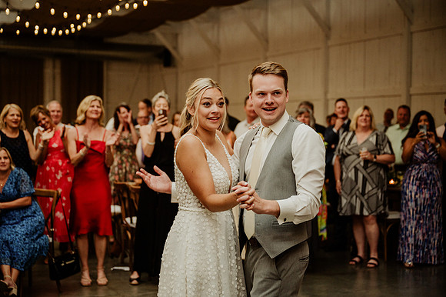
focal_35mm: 57
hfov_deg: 35.1
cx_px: 218
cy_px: 149
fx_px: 706
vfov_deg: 23.7
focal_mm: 55
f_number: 2.8
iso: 125
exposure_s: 1/200
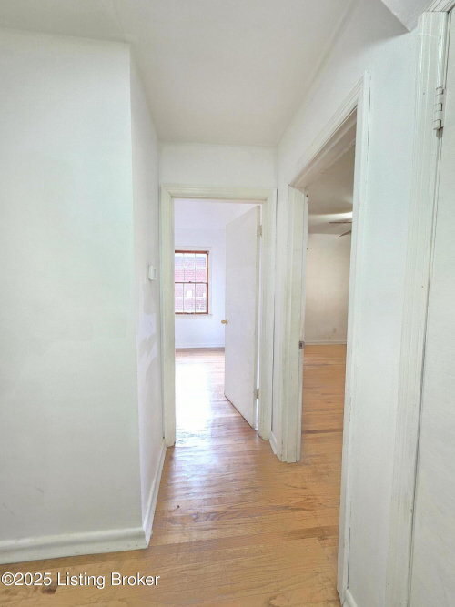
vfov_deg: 106.2
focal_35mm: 13
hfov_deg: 89.9
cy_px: 304
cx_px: 228
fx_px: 228
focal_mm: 2.2
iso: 640
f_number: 1.9
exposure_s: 1/60
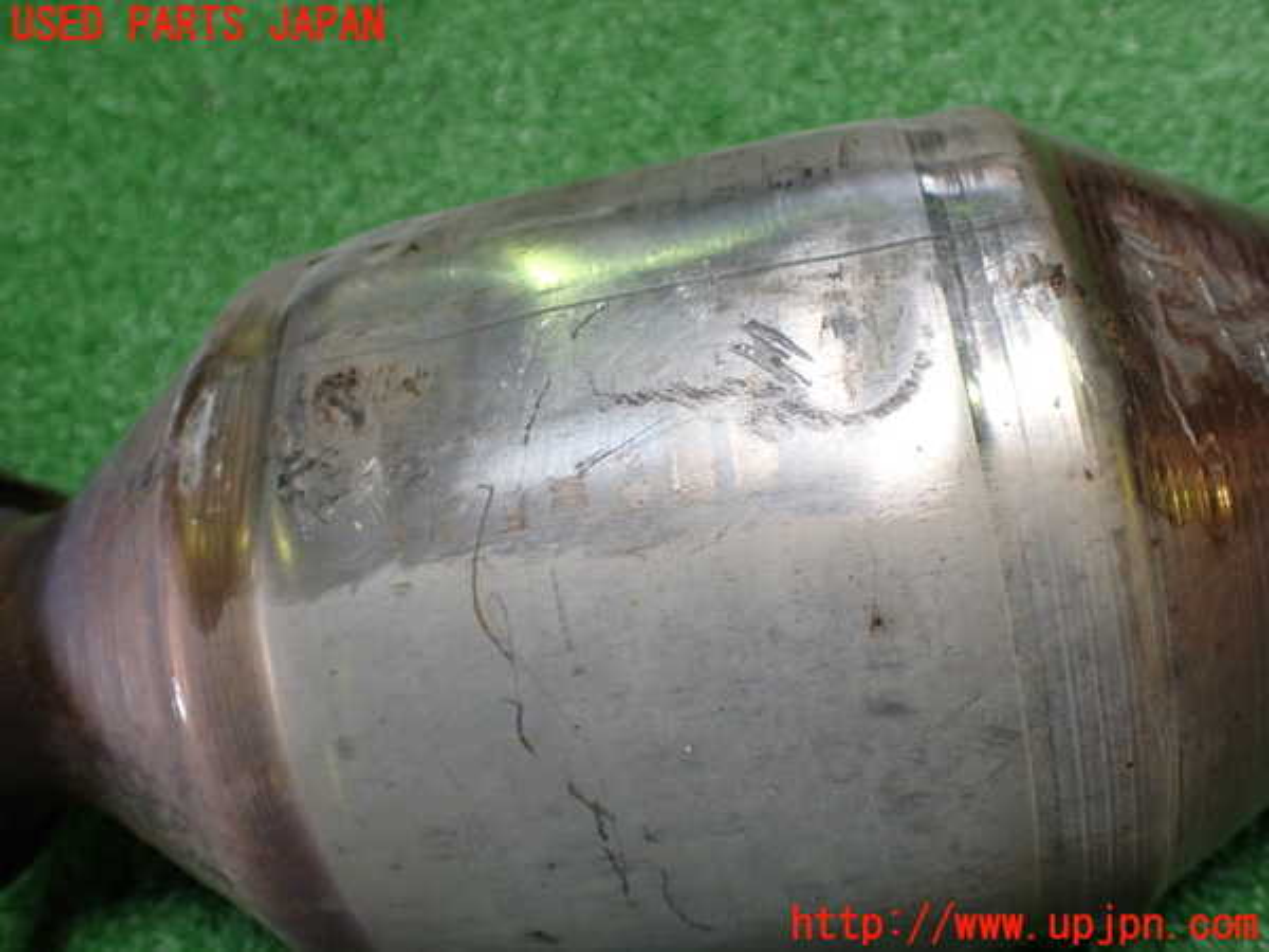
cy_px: 476
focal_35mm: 30
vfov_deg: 46.8
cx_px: 634
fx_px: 1100
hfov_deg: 60.0
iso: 250
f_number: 2.3
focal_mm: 5.4
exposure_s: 1/125
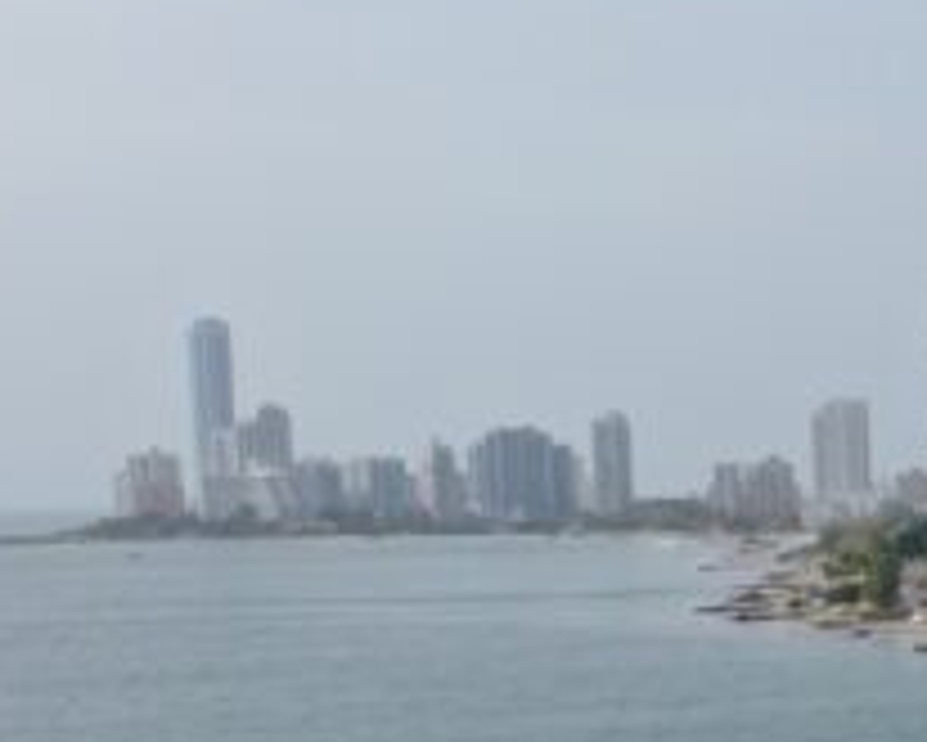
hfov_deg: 17.3
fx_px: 2690
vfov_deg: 15.4
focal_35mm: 98
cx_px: 1454
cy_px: 733
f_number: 6.3
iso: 100
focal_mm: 10.26
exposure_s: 1/640
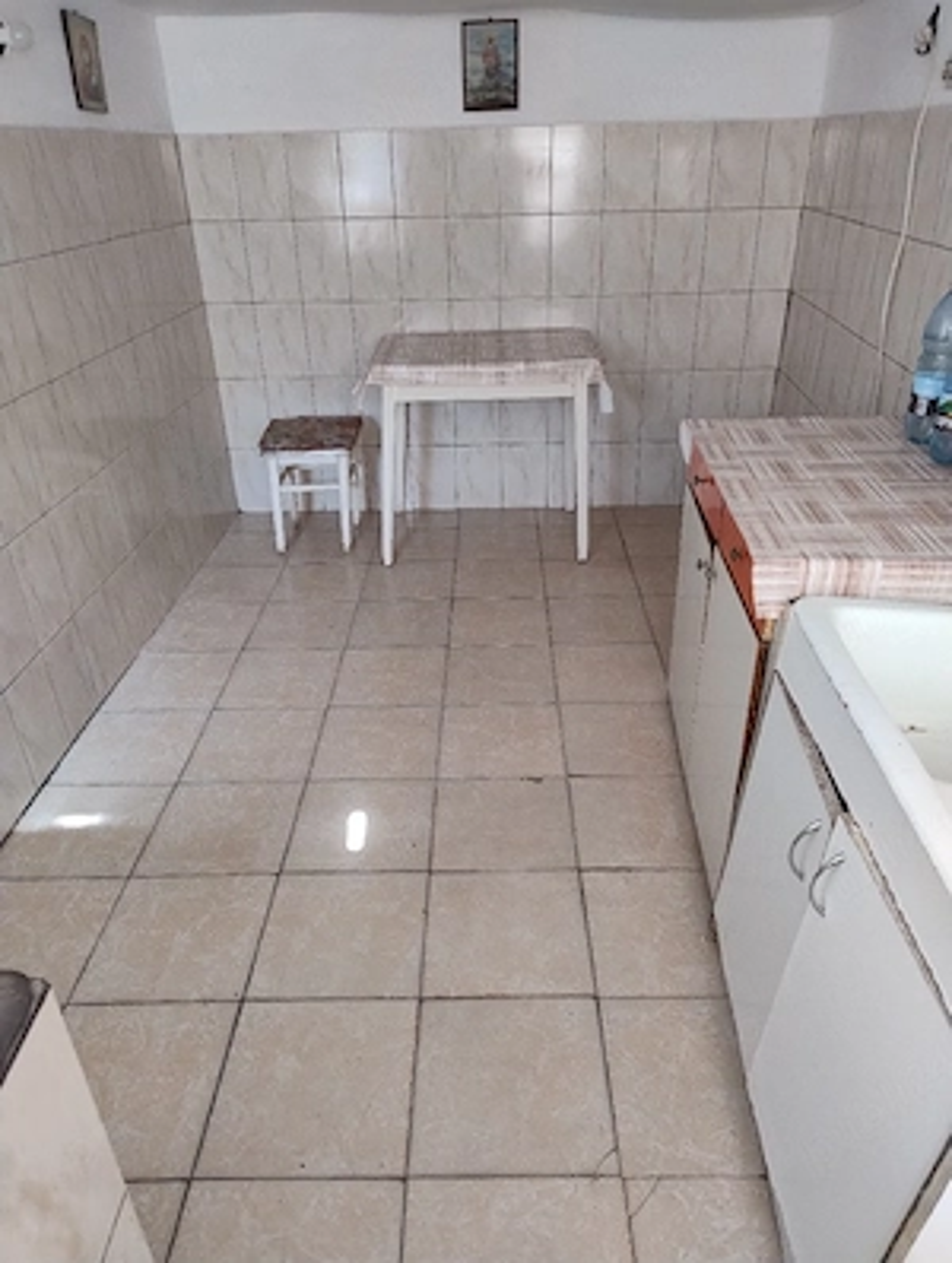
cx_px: 476
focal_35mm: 24
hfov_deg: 57.0
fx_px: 877
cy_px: 632
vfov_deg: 71.5
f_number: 1.8
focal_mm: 5.56
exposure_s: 1/50
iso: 416
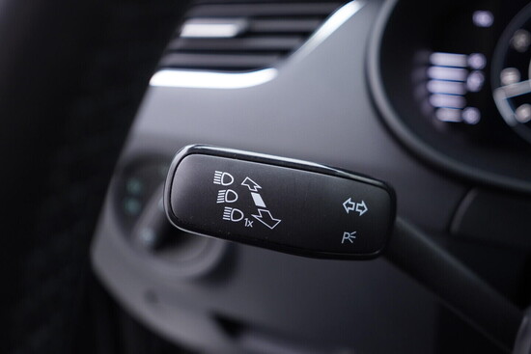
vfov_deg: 36.9
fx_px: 531
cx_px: 266
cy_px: 177
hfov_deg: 53.1
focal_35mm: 36
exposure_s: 1/40
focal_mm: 24
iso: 200
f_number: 2.8
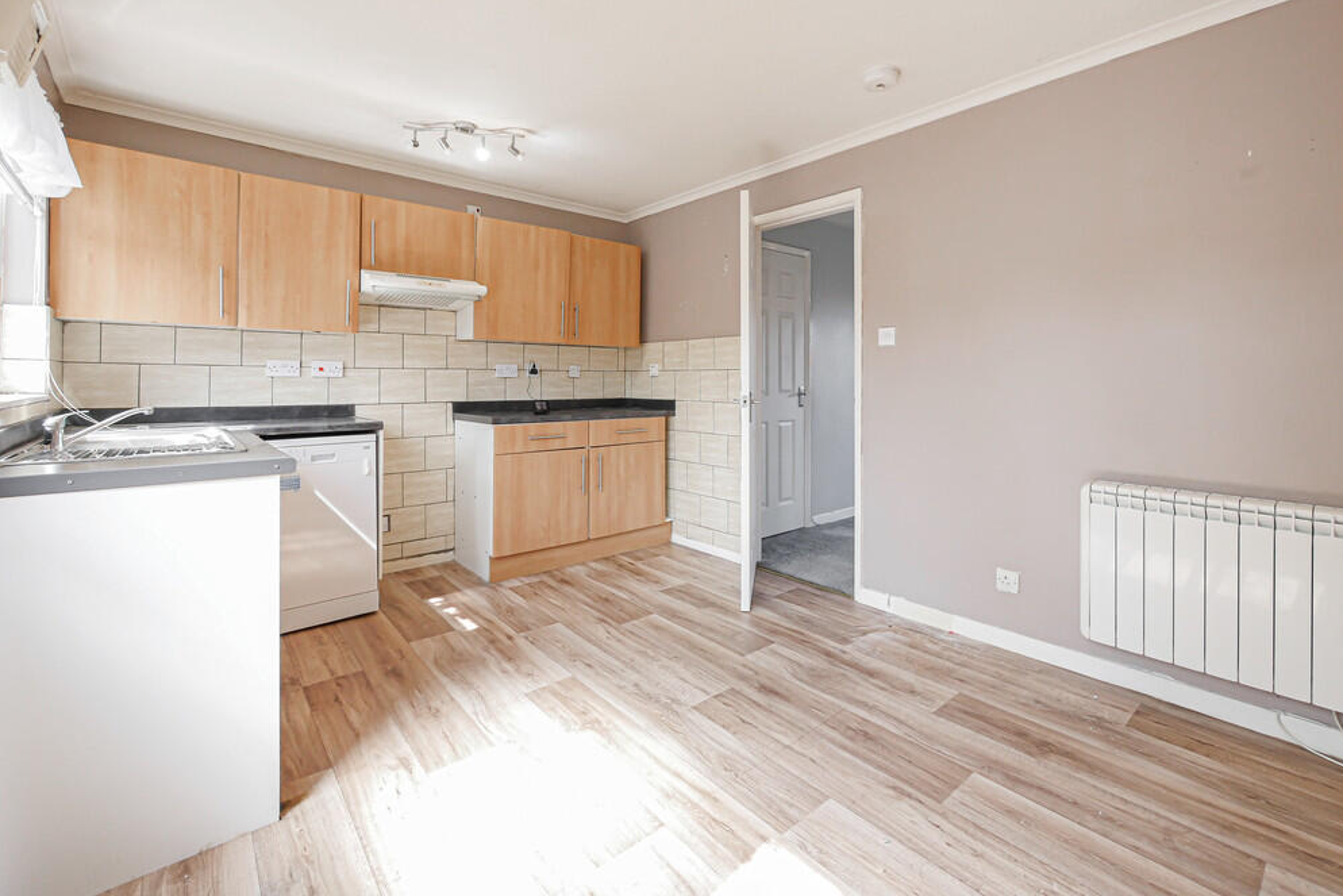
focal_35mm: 15
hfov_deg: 100.4
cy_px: 388
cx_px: 680
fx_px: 560
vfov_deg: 77.0
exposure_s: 1/60
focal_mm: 7
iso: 250
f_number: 4
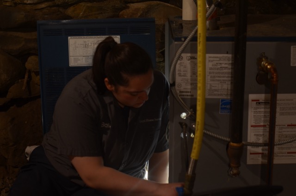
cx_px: 148
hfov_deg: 27.0
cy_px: 98
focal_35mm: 75
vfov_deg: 18.1
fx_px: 615
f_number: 2.8
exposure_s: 1/50
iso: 400
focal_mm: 50
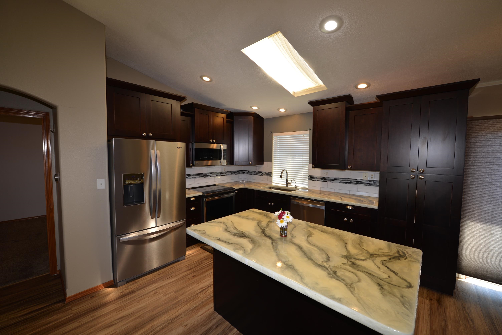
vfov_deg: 81.3
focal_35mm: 14
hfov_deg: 104.2
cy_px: 168
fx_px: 195
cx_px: 251
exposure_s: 1/80
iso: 200
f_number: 4.5
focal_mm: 14
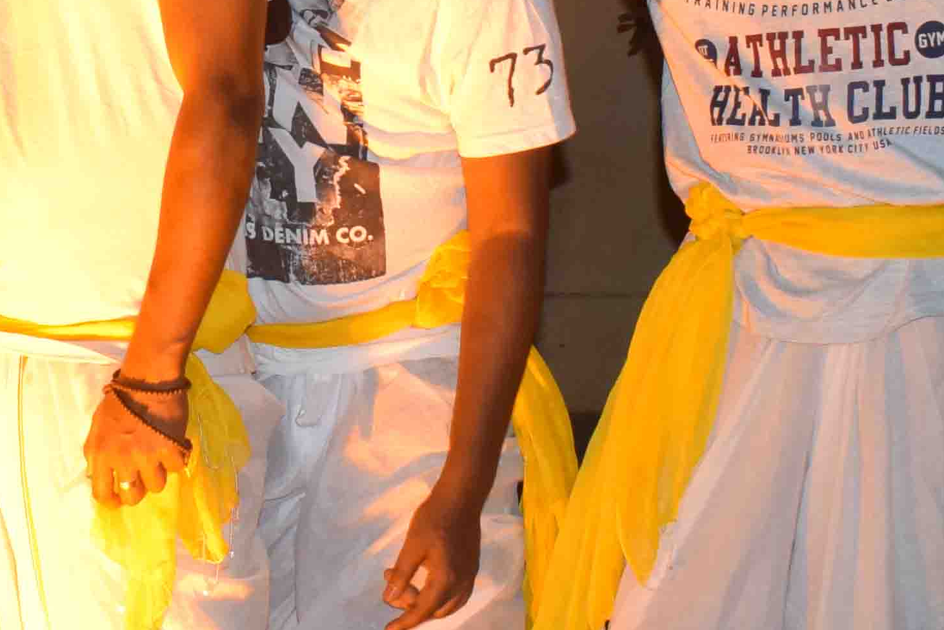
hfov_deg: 16.5
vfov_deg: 10.9
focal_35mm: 123
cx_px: 188
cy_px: -132
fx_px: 3226
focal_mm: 20
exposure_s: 1/125
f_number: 5.6
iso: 800
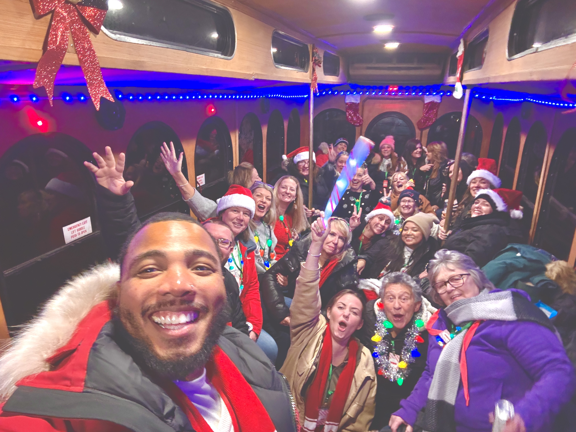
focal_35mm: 23
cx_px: 288
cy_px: 216
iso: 500
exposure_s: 1/30
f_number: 1.9
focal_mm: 2.69
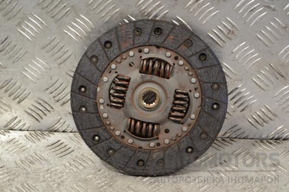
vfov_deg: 16.6
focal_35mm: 82
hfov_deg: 24.6
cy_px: 96
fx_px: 662
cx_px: 144
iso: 400
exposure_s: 1/30
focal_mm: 55
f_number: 5.6
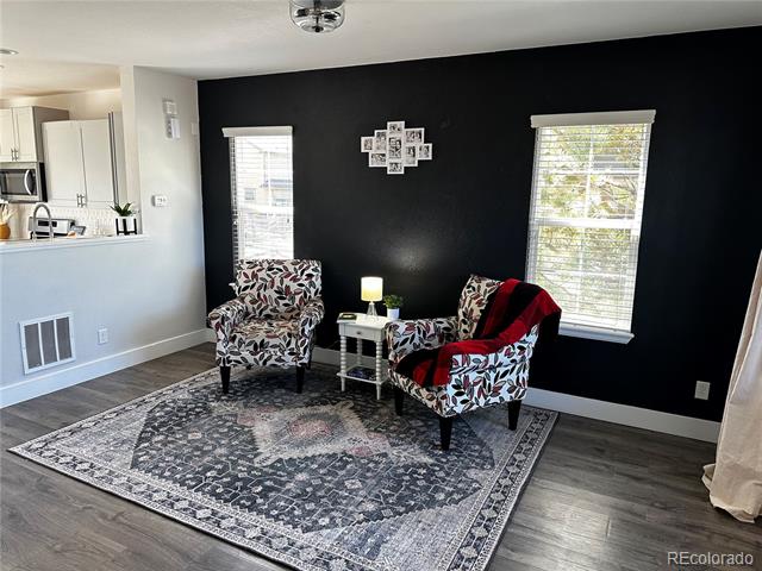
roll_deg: -1.8
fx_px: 528
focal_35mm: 24
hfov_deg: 71.6
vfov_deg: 56.8
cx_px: 381
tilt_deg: -9.1
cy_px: 286
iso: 160
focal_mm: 6.86
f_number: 1.78
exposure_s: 1/120
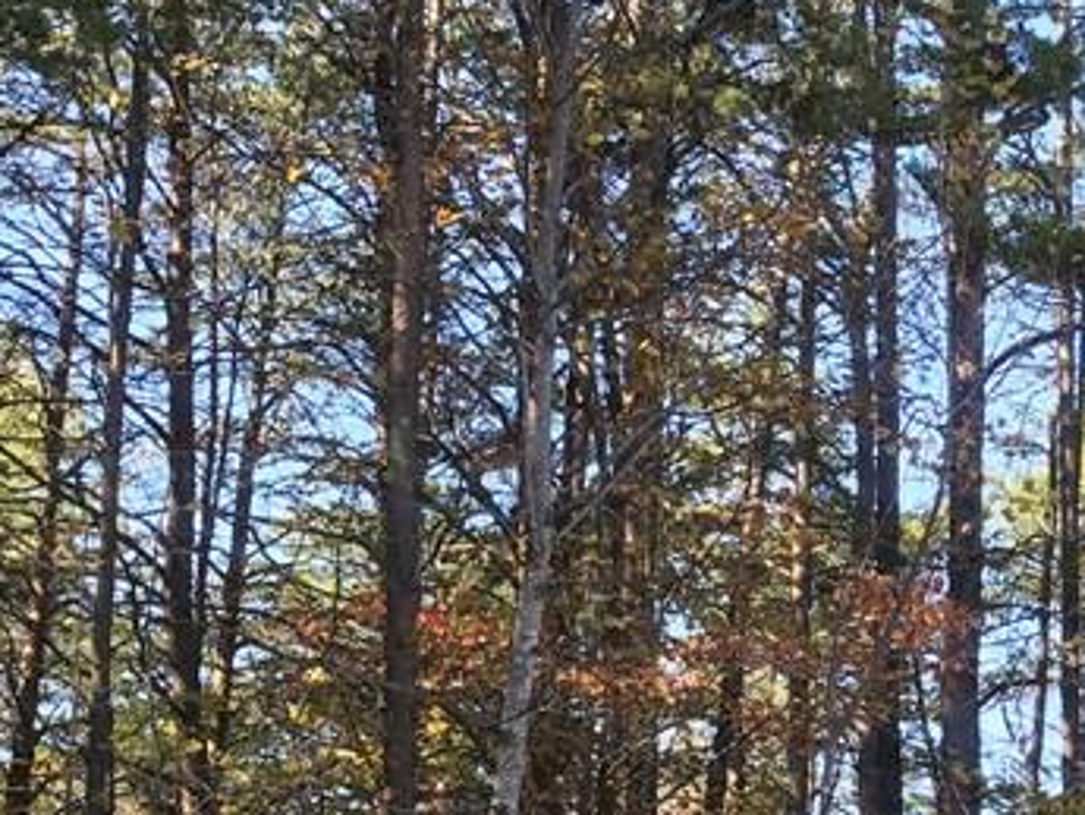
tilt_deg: +13.0
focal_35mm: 83
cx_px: 1041
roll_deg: +0.5
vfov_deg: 17.7
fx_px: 2602
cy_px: 636
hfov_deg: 22.8
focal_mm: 3.99
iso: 20
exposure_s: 1/243
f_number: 1.8
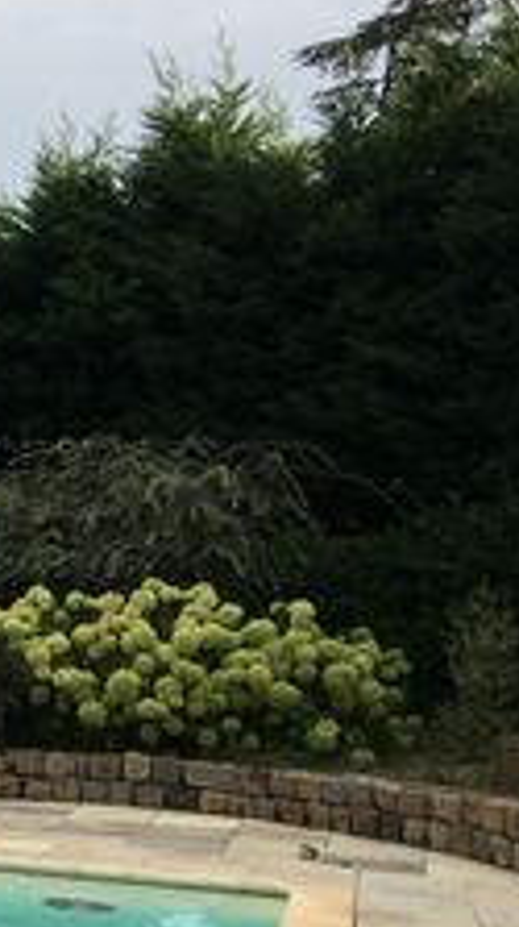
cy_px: 644
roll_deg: -1.6
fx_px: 2085
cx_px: -673
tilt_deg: -1.2
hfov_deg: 11.9
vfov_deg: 24.9
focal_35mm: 85
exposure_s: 1/475
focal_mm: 4.15
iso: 25
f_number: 2.2
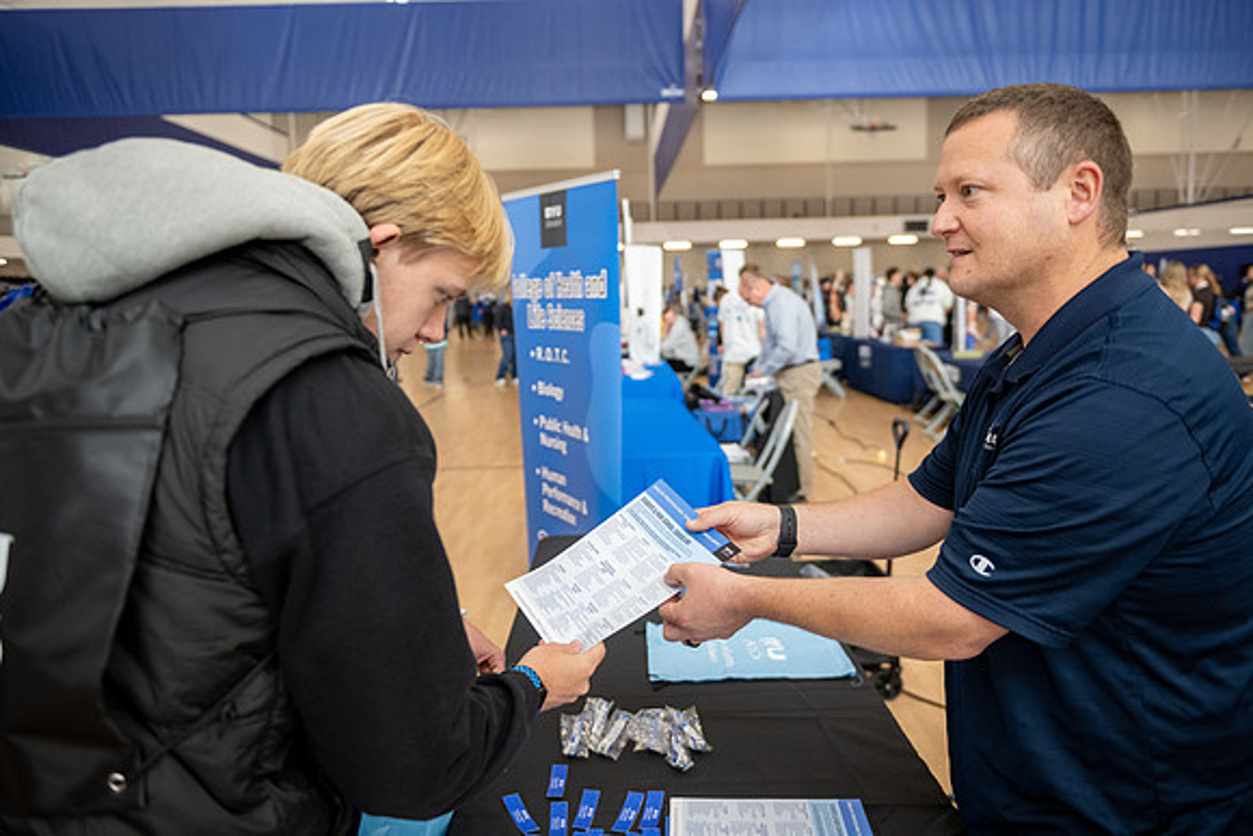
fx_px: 975
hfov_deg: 65.5
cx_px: 626
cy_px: 418
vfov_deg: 46.4
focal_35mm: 28
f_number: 2.8
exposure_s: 1/500
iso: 1250
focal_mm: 28
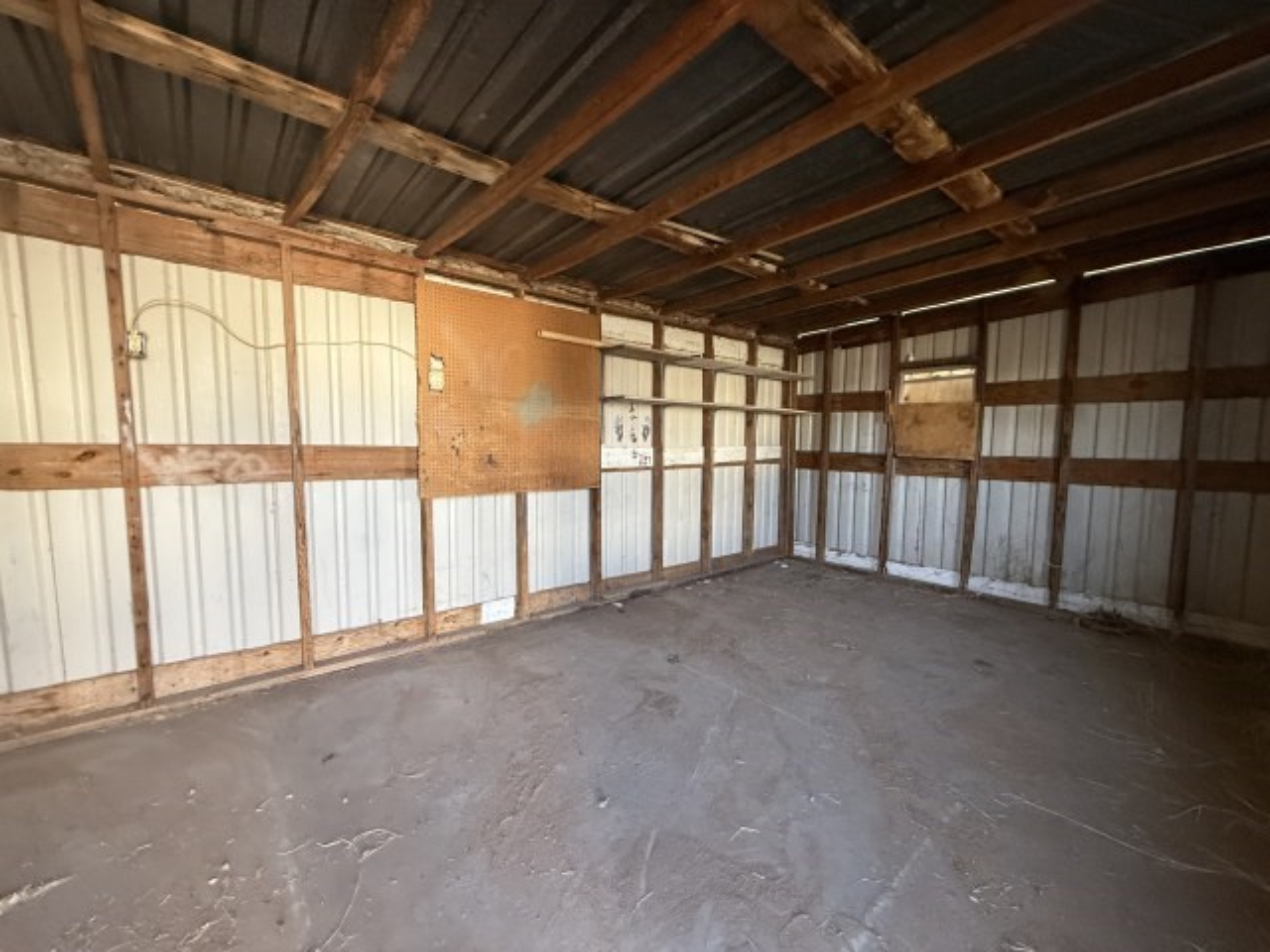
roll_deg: -0.6
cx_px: 635
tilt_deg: -2.2
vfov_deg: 85.7
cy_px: 476
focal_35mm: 14
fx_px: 514
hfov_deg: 102.1
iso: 400
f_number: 2.2
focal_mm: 2.22
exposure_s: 1/92
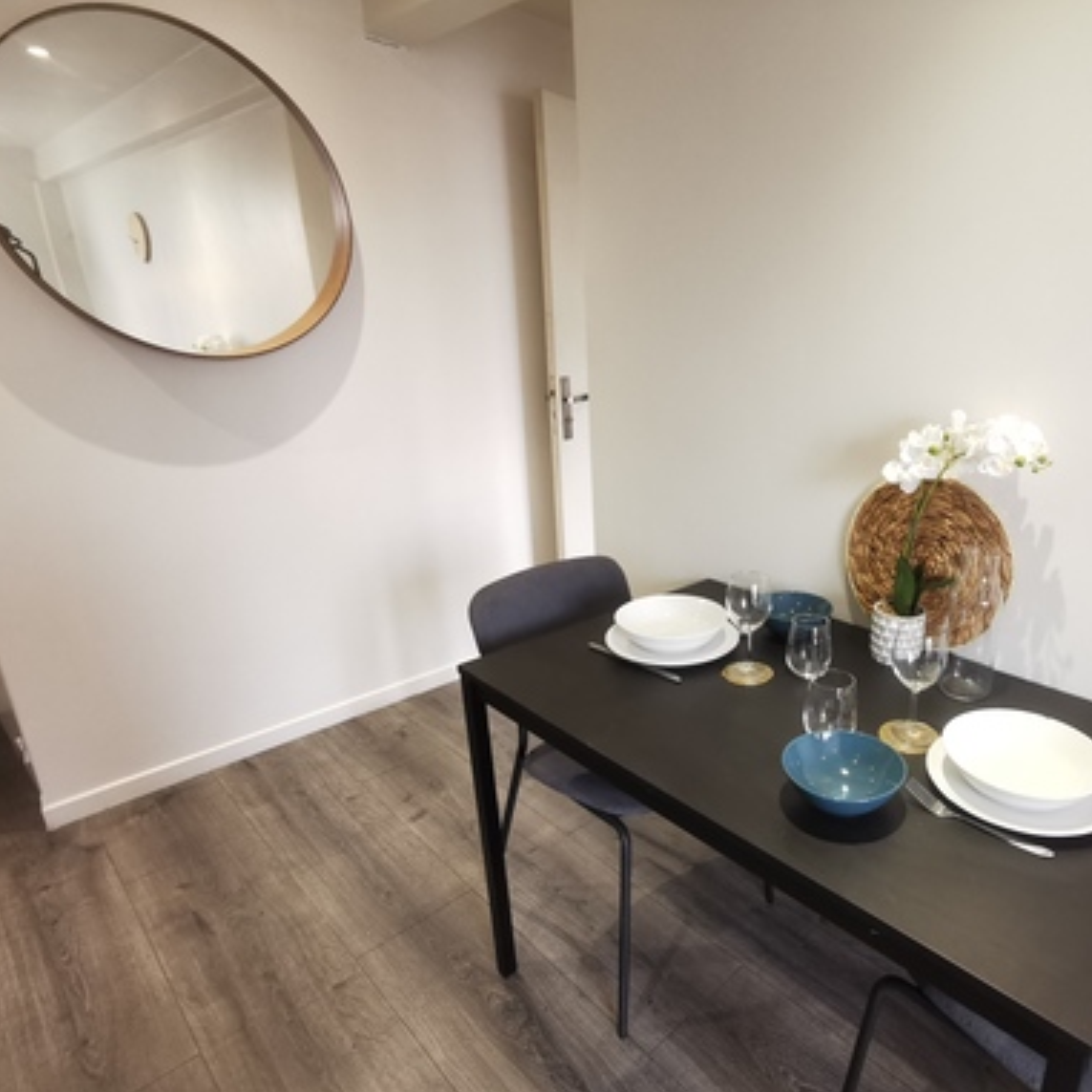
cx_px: 732
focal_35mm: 21
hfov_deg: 70.0
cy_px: 570
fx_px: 749
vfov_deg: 72.1
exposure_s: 1/33.3
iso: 320
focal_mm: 2.26
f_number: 2.2
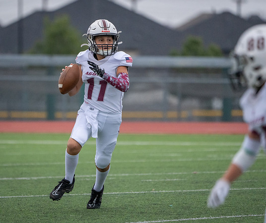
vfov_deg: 3.0
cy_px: 106
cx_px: 101
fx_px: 4333
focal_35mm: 540
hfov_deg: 3.5
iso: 5000
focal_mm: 400
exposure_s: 1/1250
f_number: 5.6
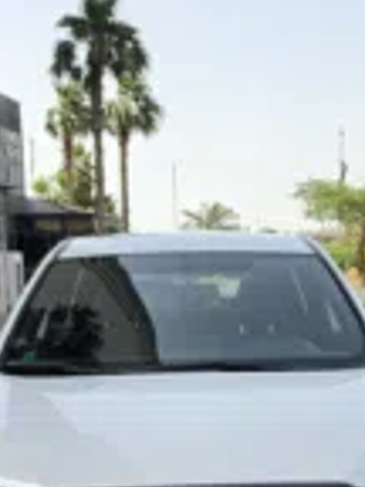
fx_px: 900
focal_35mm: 64
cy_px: 511
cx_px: 233
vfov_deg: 28.1
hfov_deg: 22.9
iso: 64
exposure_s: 1/5000
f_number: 1.4
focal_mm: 6.5
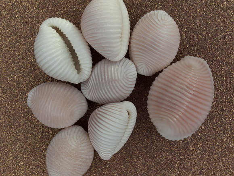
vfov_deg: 21.0
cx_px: 117
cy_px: 88
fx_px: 473
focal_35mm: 70
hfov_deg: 27.8
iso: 200
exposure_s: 1/13
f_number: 22
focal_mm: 35
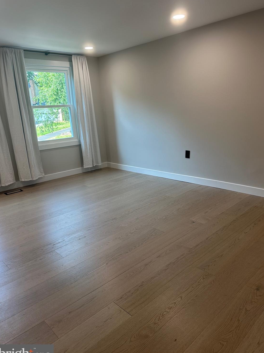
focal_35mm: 25
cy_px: 180
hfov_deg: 54.9
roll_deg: +2.6
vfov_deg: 69.4
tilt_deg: -15.4
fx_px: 254
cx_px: 132
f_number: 1.78
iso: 100
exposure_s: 1/120
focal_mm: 6.86
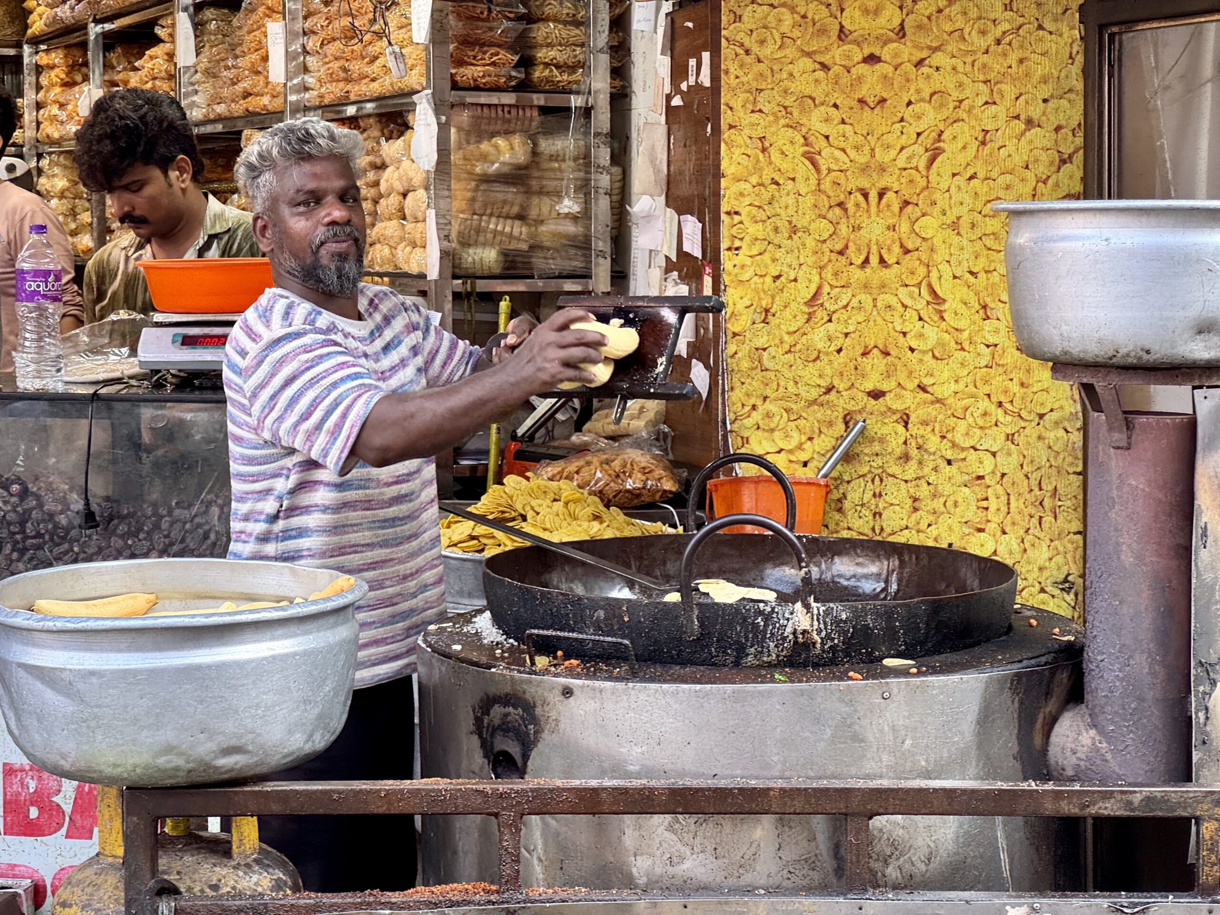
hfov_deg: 25.3
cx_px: 610
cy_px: 458
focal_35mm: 77
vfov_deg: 19.1
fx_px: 2714
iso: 80
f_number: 2.8
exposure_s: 1/99
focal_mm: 9
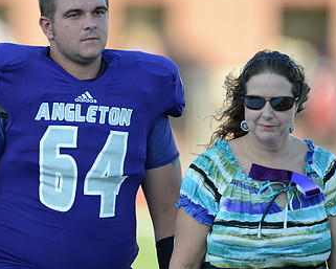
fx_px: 9281
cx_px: 65
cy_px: 137
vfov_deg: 1.7
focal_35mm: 933
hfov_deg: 2.1
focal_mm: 550
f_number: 4
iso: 800
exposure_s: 1/1600
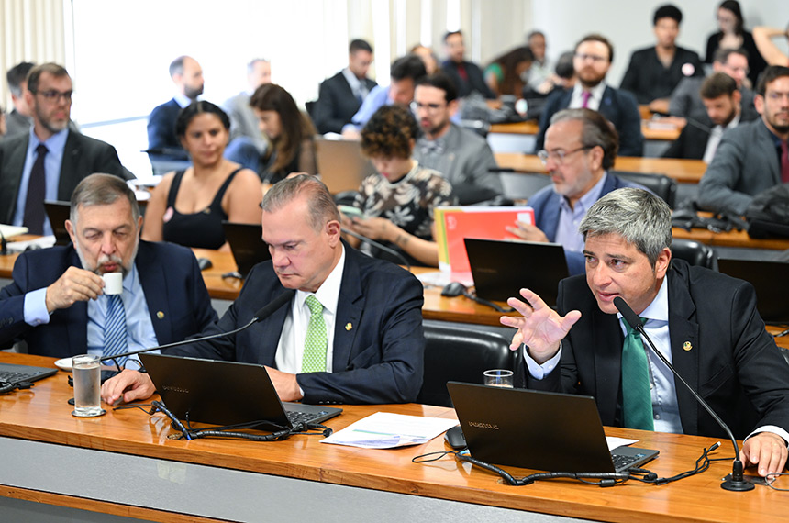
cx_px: 394
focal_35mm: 78
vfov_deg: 17.4
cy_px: 262
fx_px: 1706
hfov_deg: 26.0
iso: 1600
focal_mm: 78
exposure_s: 1/100
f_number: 2.8
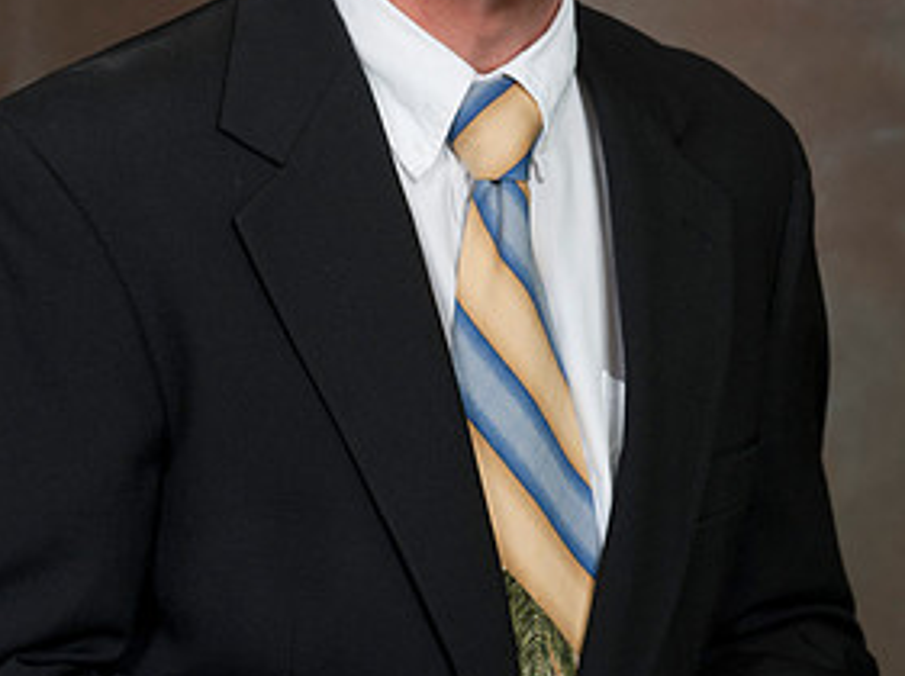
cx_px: 472
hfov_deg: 8.6
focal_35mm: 231
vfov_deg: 6.4
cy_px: 80
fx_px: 6032
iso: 320
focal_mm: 150
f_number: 5.6
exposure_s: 1/125
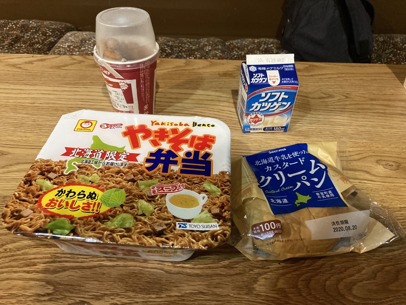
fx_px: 328
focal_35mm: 28
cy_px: 152
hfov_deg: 63.4
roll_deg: -1.7
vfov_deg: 49.7
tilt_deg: -40.8
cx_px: 203
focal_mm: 3.99
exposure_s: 1/25
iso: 320
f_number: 1.8
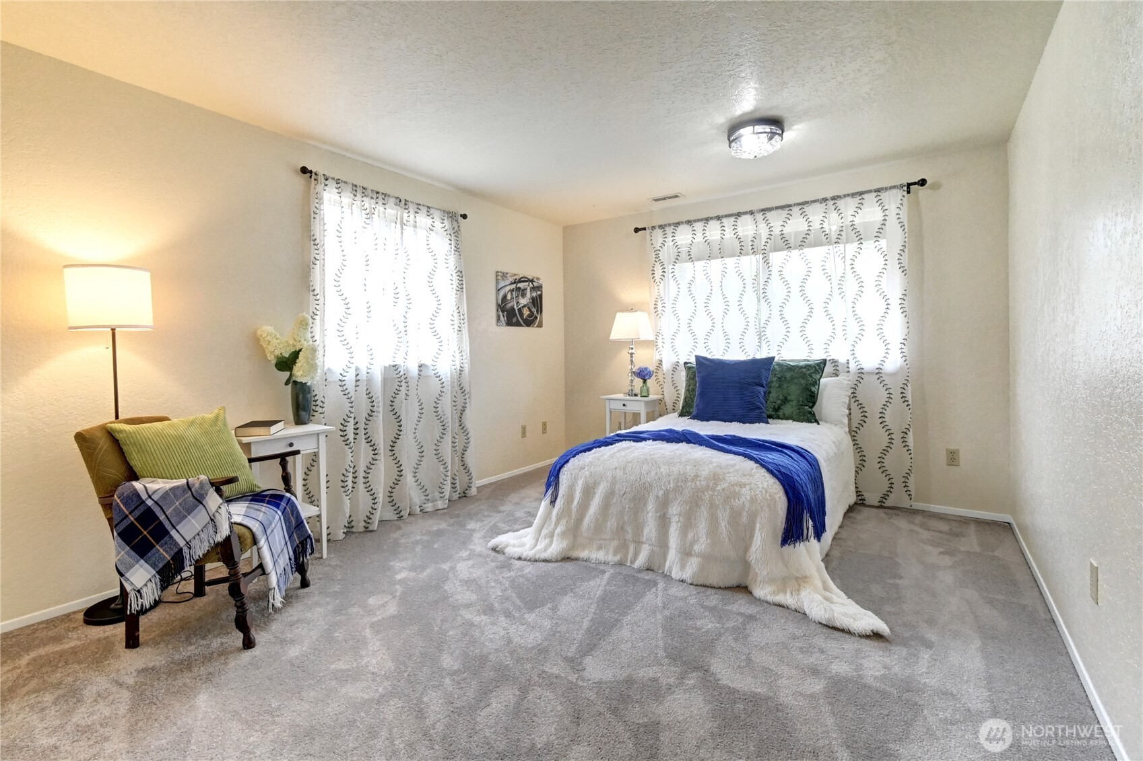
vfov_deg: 77.3
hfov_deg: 100.4
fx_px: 476
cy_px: 380
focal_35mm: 15
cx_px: 572
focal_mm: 10
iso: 3200
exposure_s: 1/8
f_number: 11
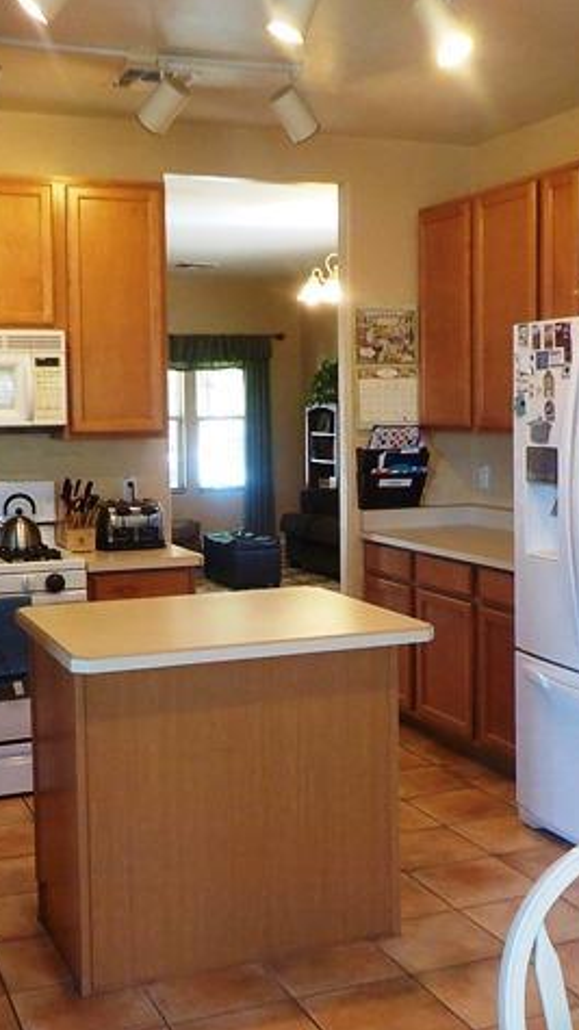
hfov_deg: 27.1
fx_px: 1202
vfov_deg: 46.4
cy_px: 514
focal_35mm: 44
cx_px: 262
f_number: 3.3
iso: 250
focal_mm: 4.1
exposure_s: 1/30
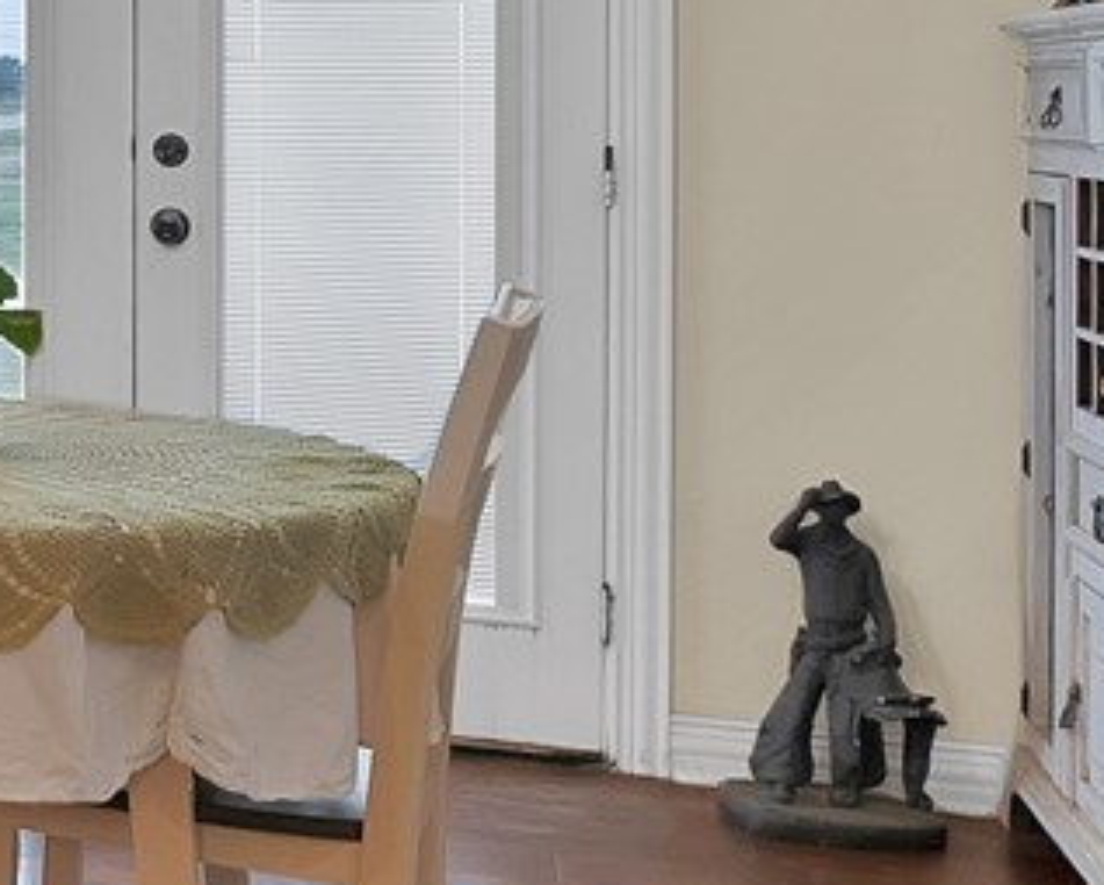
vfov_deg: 21.1
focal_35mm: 71
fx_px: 2321
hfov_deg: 18.9
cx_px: -996
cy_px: 87
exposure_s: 1/10
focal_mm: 12
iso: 640
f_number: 9
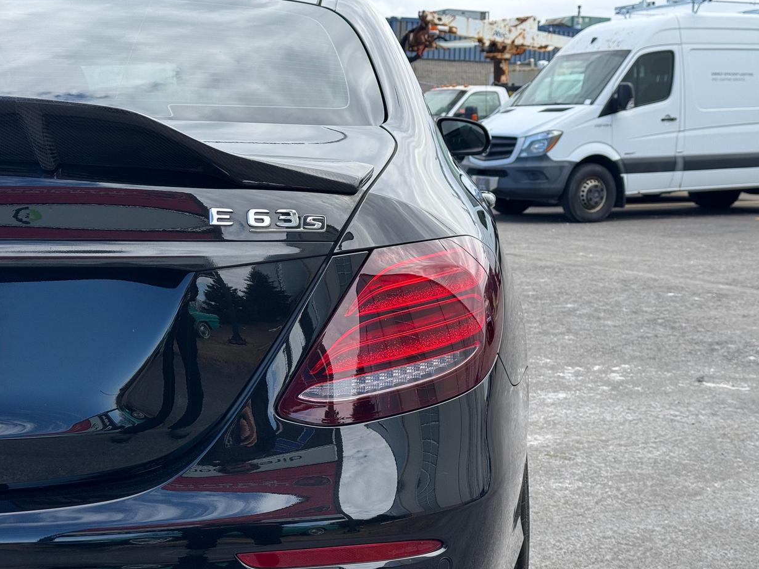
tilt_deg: -7.8
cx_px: 395
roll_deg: -1.5
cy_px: 293
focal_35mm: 50
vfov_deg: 29.1
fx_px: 1096
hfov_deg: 38.2
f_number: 1.78
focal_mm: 6.76
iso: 64
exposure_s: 1/1524
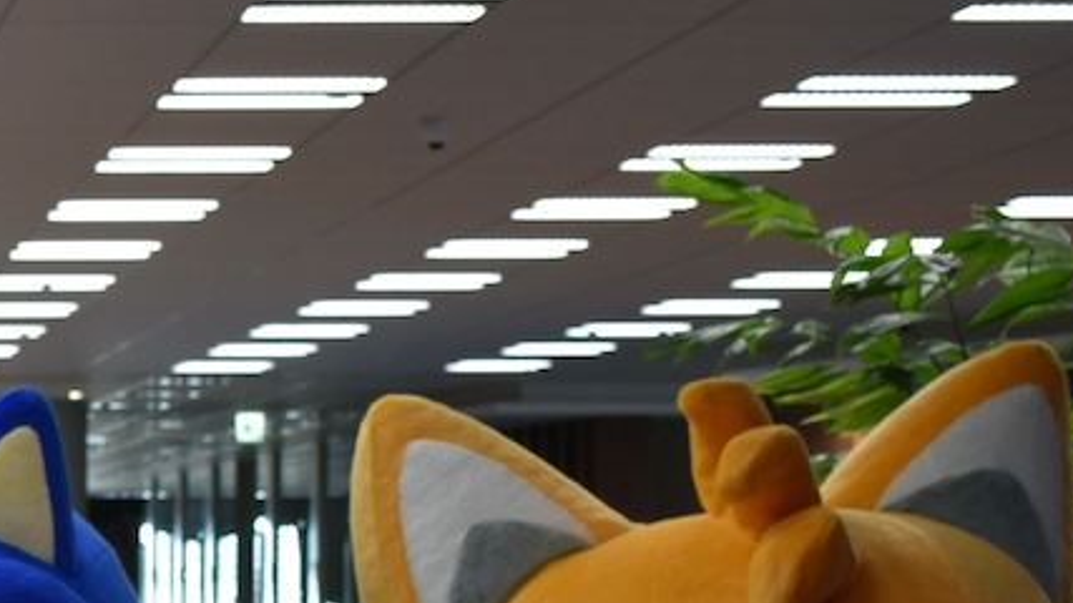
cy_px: 975
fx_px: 3921
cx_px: -342
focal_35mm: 138
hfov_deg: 14.9
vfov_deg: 8.5
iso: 400
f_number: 4.5
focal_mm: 25
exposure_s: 1/80
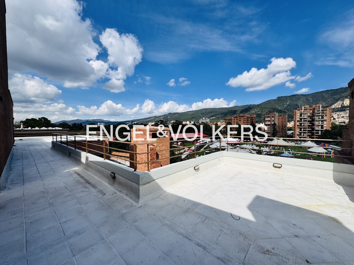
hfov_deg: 102.1
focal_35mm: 14
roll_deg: +0.4
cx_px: 177
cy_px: 132
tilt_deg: -1.7
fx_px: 143
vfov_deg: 85.7
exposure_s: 1/3390
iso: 50
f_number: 2.2
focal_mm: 2.22
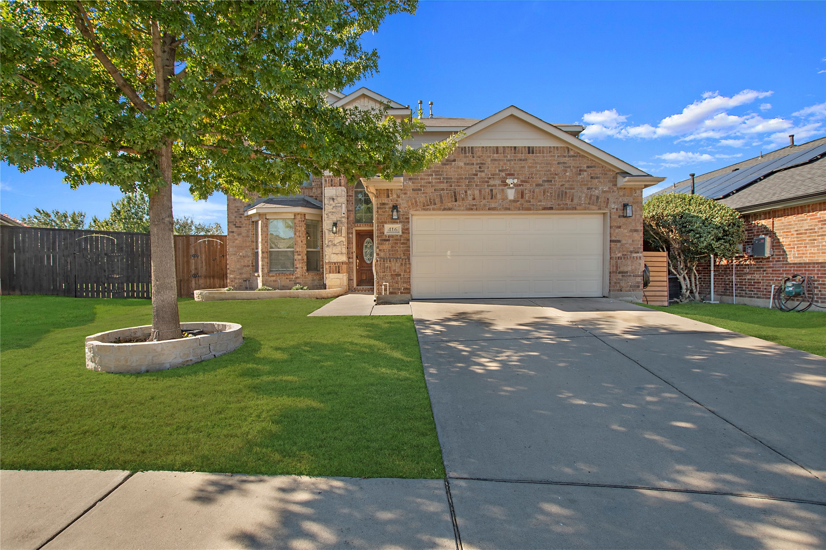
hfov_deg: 100.4
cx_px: 413
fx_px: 344
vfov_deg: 77.3
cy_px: 275
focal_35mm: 15
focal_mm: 10
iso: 100
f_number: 5.6
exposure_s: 1/800
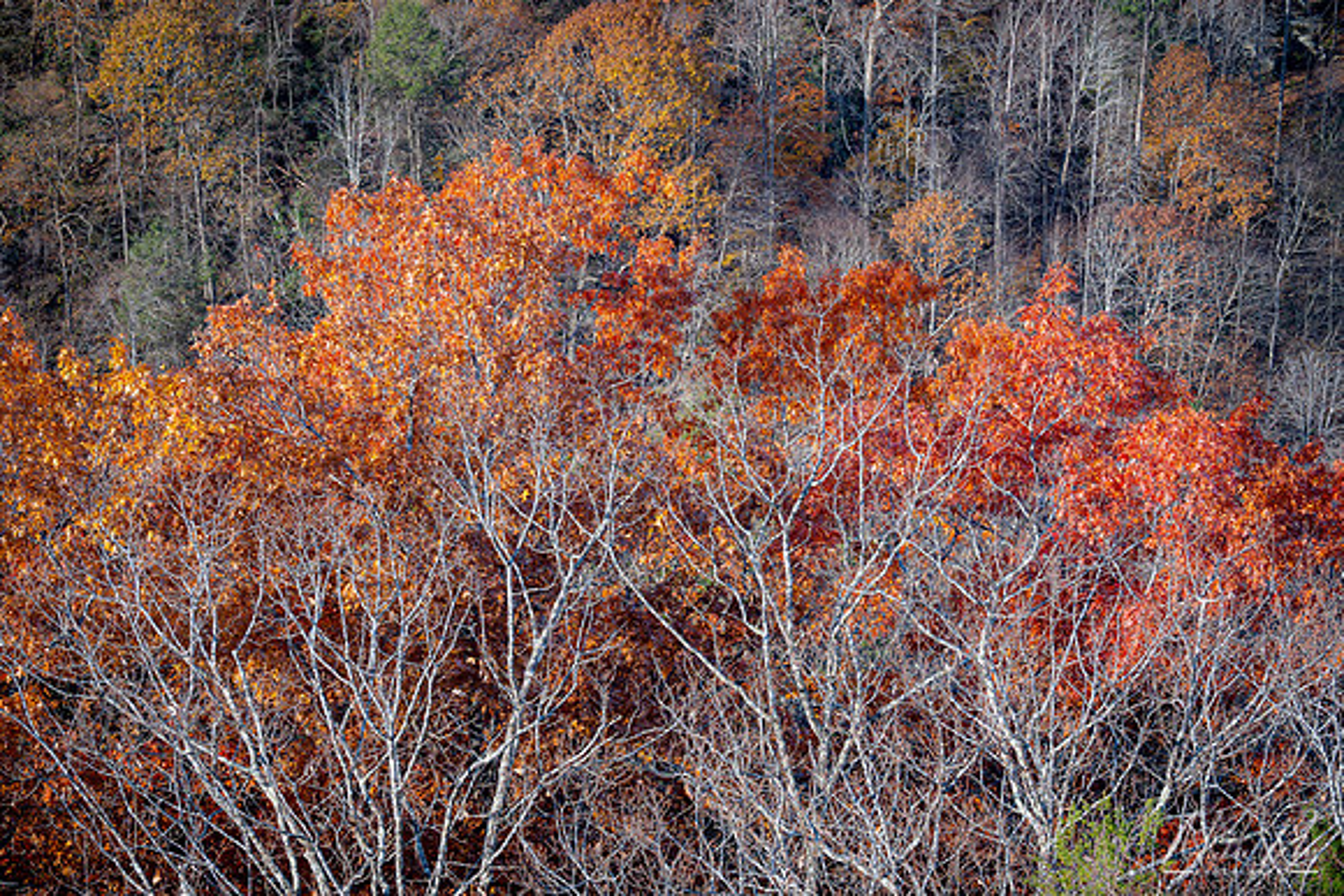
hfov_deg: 17.9
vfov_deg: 12.0
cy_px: 448
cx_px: 672
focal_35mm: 114
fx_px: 4257
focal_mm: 76
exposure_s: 1/40
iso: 100
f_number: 8
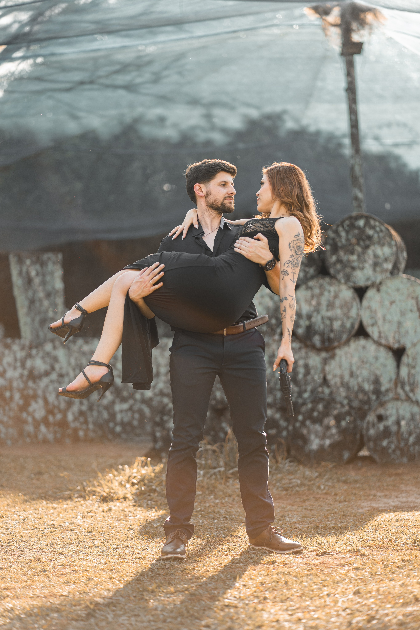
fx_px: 1487
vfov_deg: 23.9
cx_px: 210
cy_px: 315
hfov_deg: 16.1
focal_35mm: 85
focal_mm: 85
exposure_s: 1/500
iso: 100
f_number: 1.8
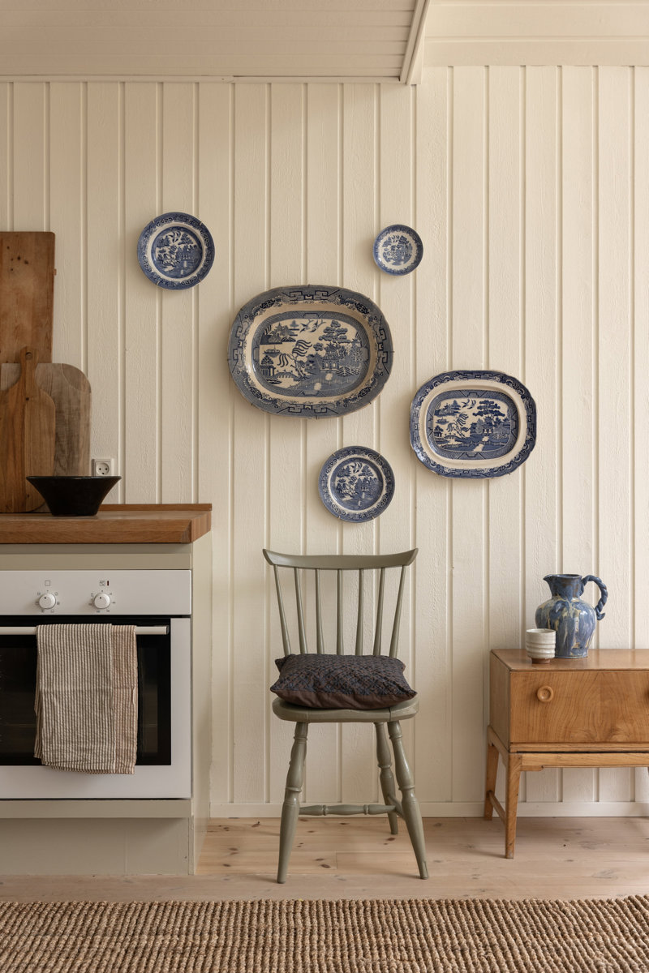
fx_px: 1163
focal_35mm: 43
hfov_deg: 31.2
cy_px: 486
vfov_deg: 45.4
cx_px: 324
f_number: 4.5
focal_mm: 43
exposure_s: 1/60
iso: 400
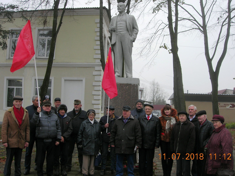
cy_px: 88
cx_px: 118
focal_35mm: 38
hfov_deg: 49.0
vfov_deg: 37.7
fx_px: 258
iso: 64
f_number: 4.8
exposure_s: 1/124
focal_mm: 7.8
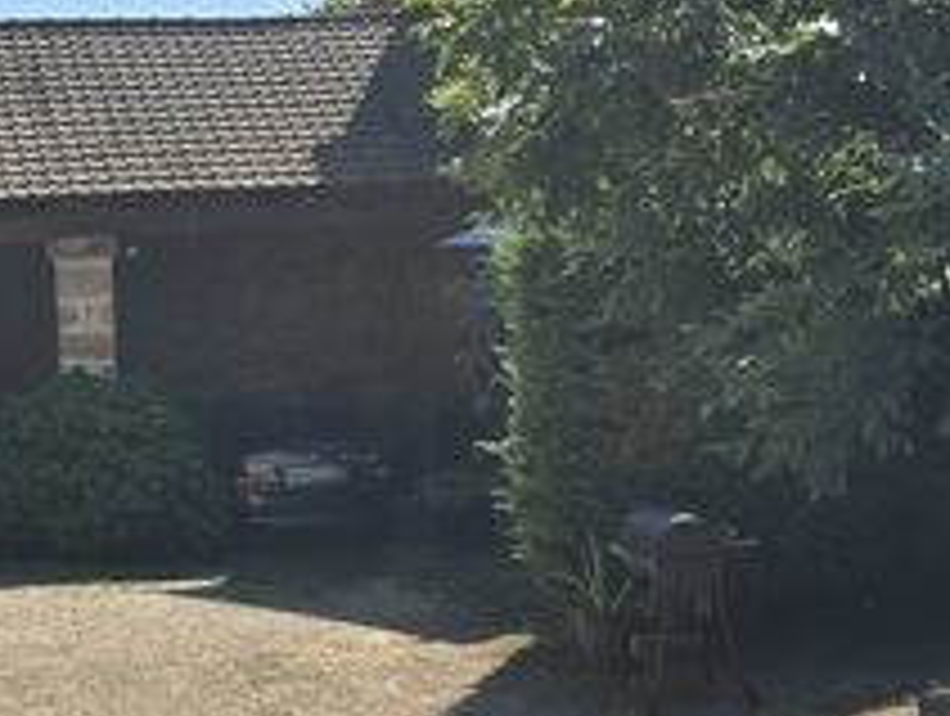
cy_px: 158
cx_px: 455
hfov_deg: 22.5
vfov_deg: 16.9
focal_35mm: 87
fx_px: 2392
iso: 12
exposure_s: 1/1013
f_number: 1.7
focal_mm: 6.3
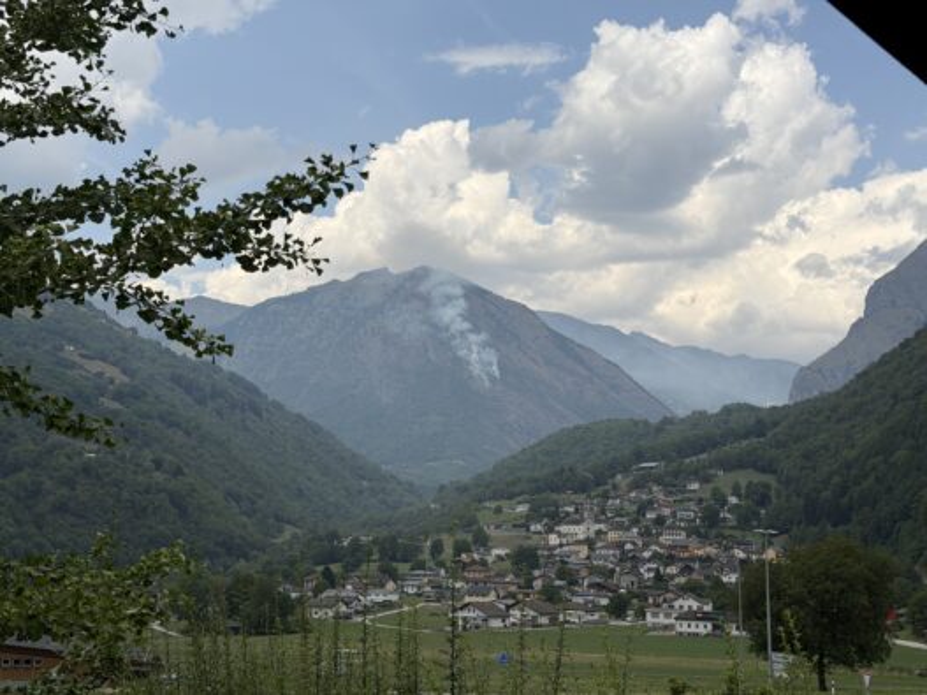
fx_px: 1285
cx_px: 464
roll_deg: -1.3
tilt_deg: +8.6
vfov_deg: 30.3
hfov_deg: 39.7
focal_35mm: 48
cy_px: 348
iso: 64
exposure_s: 1/5587
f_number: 1.78
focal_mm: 6.76
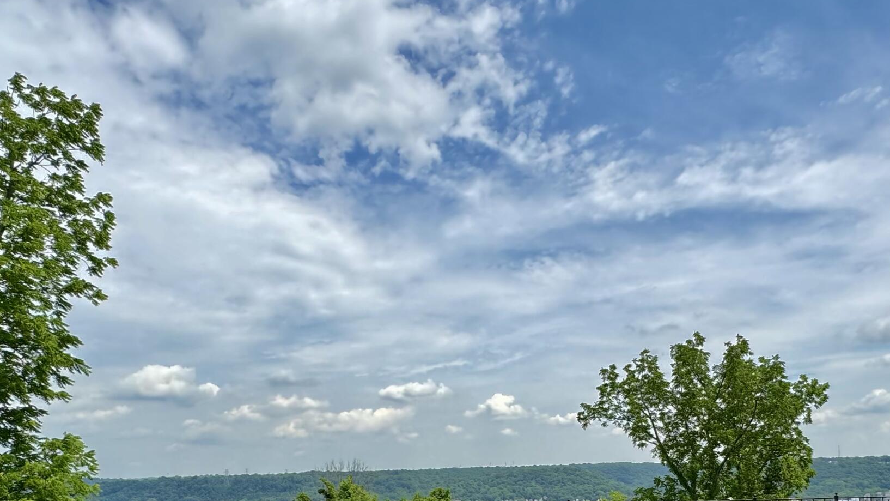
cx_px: 521
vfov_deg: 38.2
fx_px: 661
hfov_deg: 67.4
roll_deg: +1.7
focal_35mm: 28
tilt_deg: +0.2
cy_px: 467
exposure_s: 1/868
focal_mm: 2.22
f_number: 2.2
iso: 40
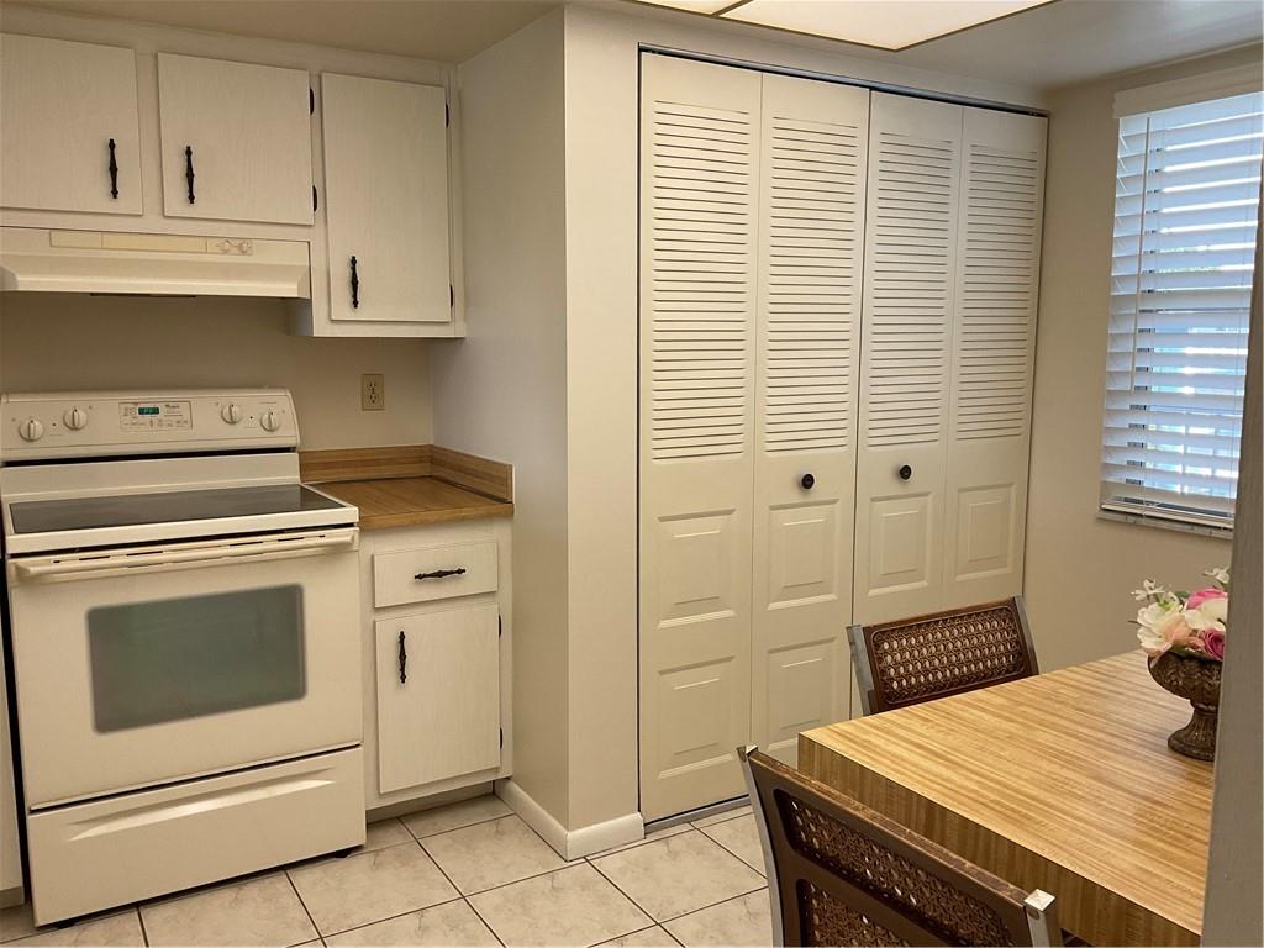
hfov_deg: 61.7
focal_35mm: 29
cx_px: 632
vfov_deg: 48.2
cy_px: 474
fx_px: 1059
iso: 64
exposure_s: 1/120
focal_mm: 3
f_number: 1.8
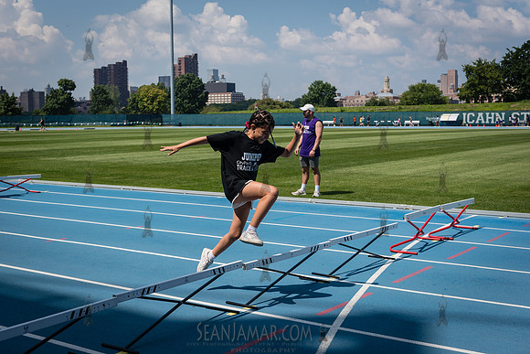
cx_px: 265
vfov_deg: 27.0
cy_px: 177
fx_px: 736
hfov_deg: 39.6
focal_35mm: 50
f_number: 5.6
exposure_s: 1/2500
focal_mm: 50
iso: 400
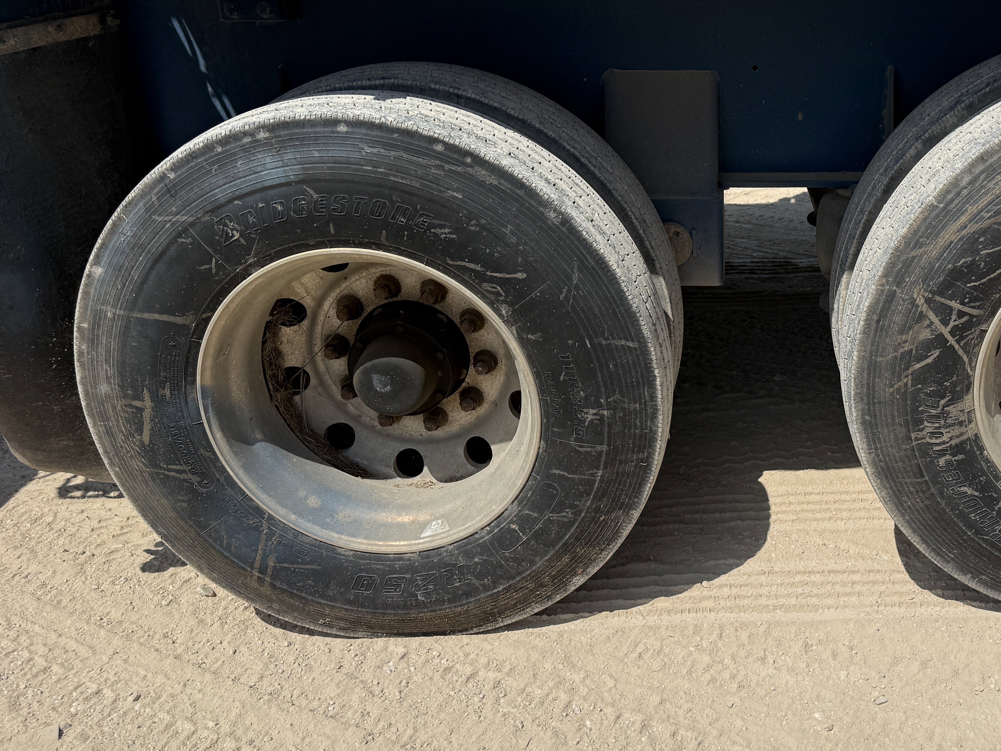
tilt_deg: -23.8
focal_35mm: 39
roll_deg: +1.9
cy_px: 397
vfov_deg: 36.8
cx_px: 751
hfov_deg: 46.2
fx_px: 1128
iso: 80
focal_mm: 6.76
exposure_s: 1/9091
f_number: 1.78
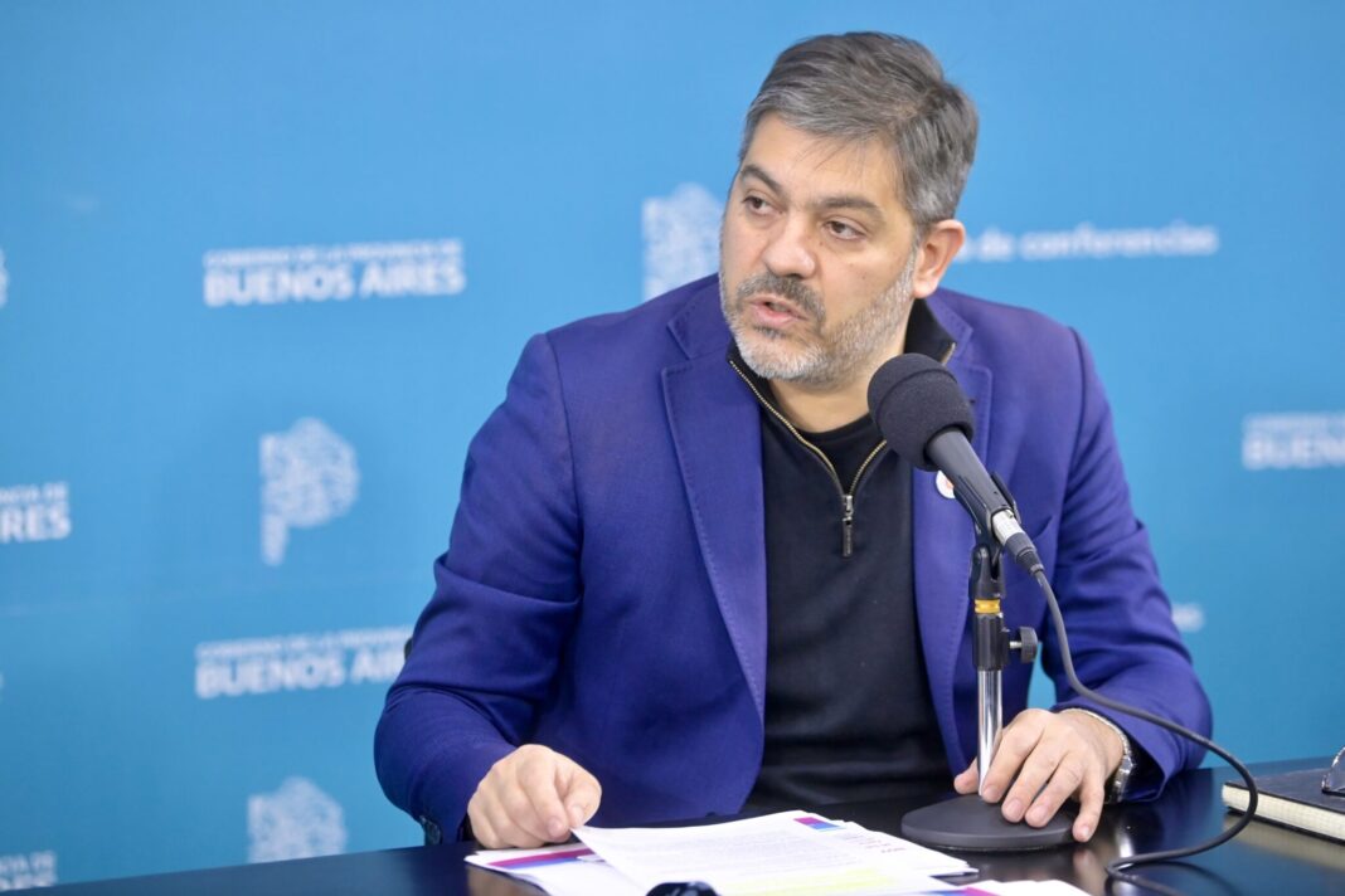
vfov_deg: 9.1
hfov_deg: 13.7
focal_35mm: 150
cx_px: 672
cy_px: 448
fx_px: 5604
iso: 5000
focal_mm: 150
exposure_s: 1/320
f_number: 3.5
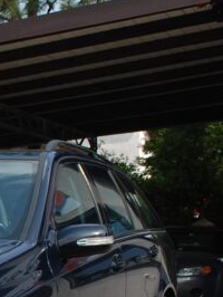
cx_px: -155
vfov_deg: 19.3
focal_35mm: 100
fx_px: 858
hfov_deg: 13.5
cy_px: 264
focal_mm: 24
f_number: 7.1
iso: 100
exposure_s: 1/200
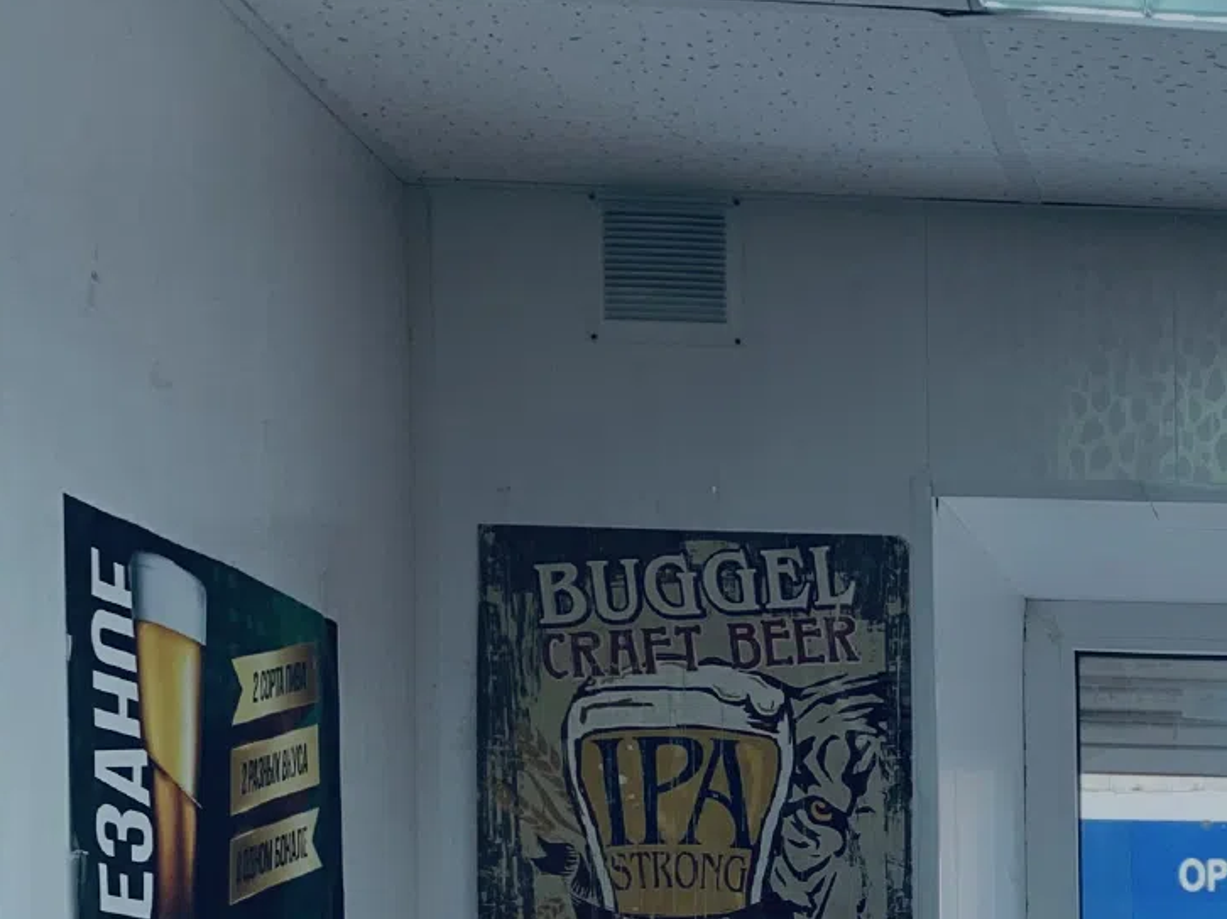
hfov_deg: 19.7
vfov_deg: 16.1
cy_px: 1257
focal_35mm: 86
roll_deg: +1.2
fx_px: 3047
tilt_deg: -1.8
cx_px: 1849
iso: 64
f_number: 1.8
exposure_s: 1/100
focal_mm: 4.25
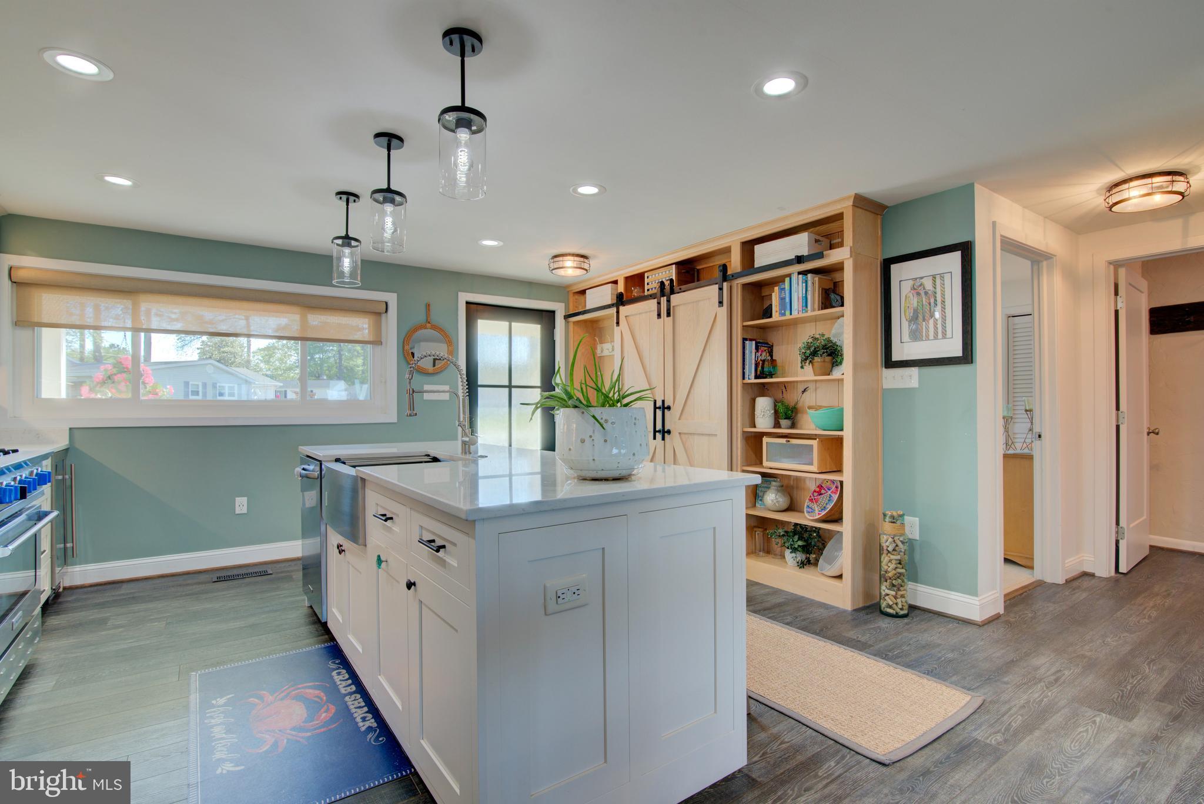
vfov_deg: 67.5
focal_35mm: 18
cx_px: 602
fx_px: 602
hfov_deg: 90.0
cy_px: 402
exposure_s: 1/10
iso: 200
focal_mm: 18
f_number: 8
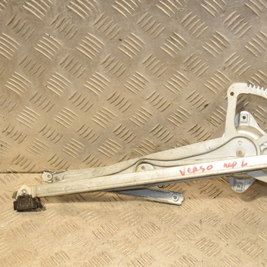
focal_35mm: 60
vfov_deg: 28.6
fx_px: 524
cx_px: 213
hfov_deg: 28.0
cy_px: 147
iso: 800
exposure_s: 1/200
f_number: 5
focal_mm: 26
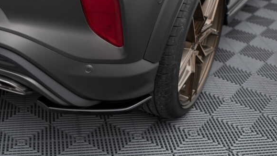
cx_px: 92
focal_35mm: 57
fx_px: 419
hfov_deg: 36.2
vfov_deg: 21.0
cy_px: 107
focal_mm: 35
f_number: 2.5
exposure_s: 1/160
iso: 500
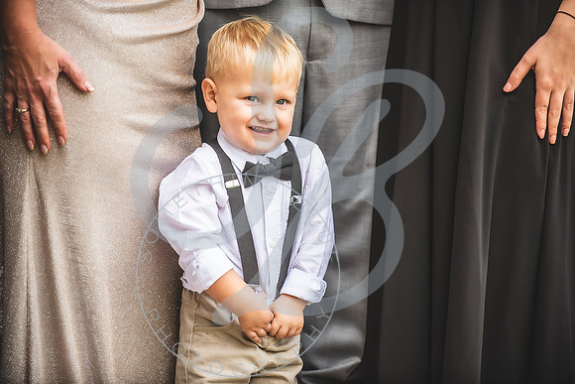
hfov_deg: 12.8
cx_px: 288
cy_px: 192
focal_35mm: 160
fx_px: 2556
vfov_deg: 8.6
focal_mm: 160
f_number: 2.8
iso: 200
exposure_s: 1/400
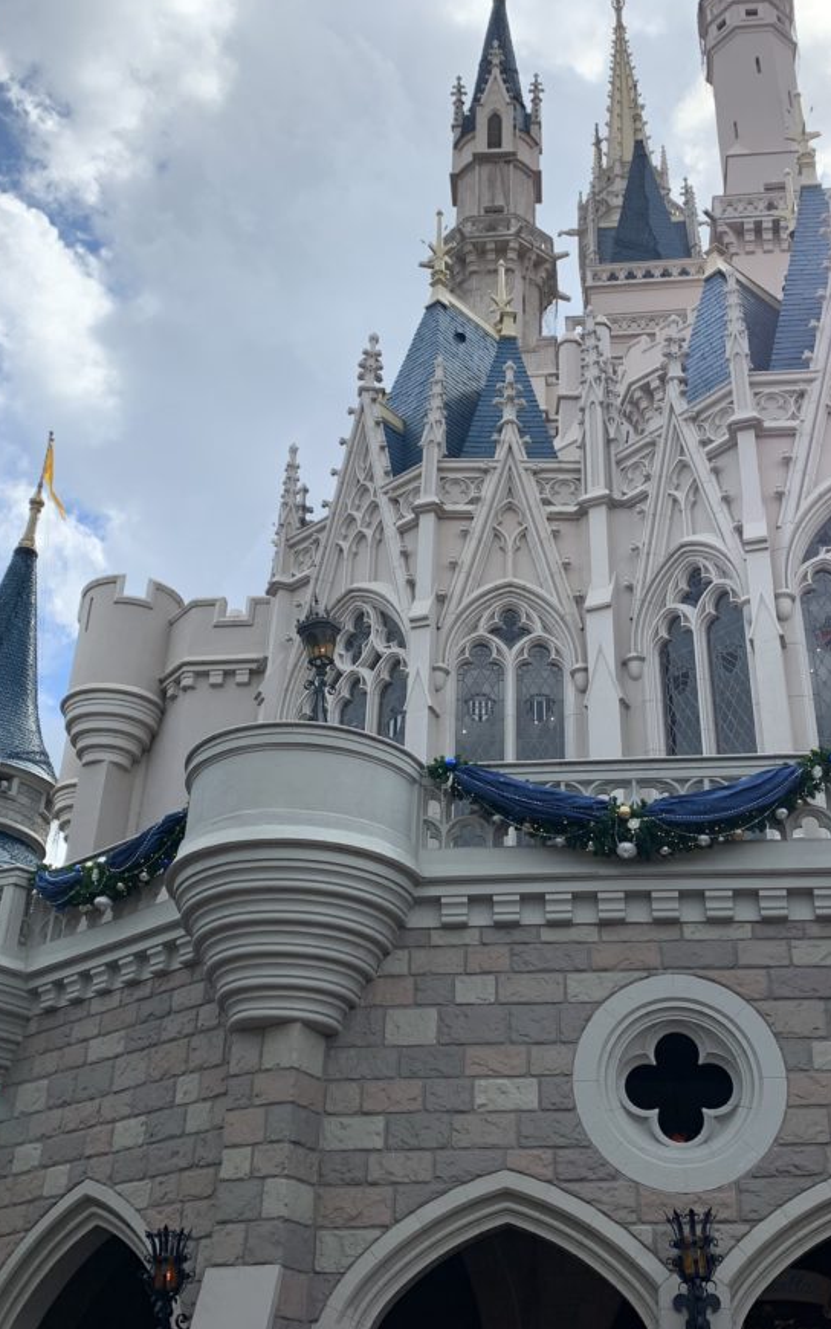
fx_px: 1377
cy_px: 648
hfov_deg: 33.5
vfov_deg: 51.5
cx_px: 507
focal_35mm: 38
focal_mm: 4.25
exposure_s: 1/2364
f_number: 1.8
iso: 25
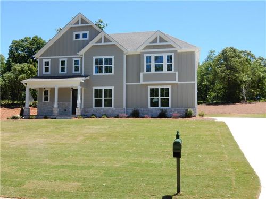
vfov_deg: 39.7
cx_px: 133
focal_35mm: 36
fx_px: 277
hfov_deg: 51.4
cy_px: 100
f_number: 4
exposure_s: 1/500
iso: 125
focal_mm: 6.4
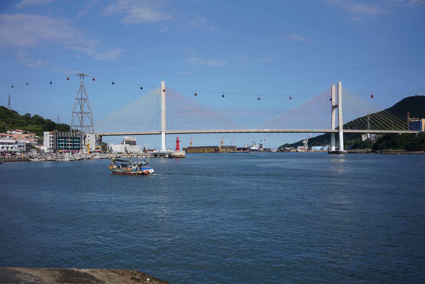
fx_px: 413
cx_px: 212
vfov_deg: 37.9
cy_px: 142
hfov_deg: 54.4
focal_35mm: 35
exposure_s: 1/100
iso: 100
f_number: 16
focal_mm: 35
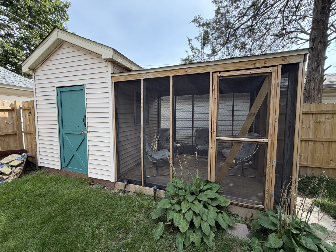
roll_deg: +0.1
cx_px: 168
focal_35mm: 14
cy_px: 126
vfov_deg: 85.7
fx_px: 136
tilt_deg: -3.6
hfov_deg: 102.1
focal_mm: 2.22
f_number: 2.2
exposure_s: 1/312
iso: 50
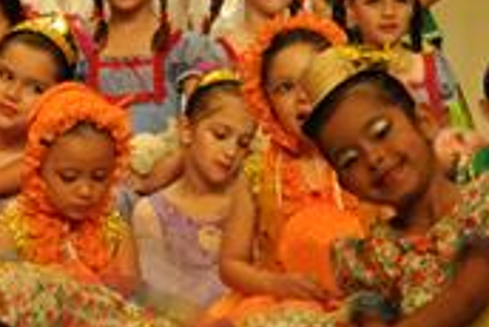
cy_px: -53
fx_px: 1890
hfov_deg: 14.7
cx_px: 154
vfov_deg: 9.8
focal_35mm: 139
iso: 400
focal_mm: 20
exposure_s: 1/100
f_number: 5
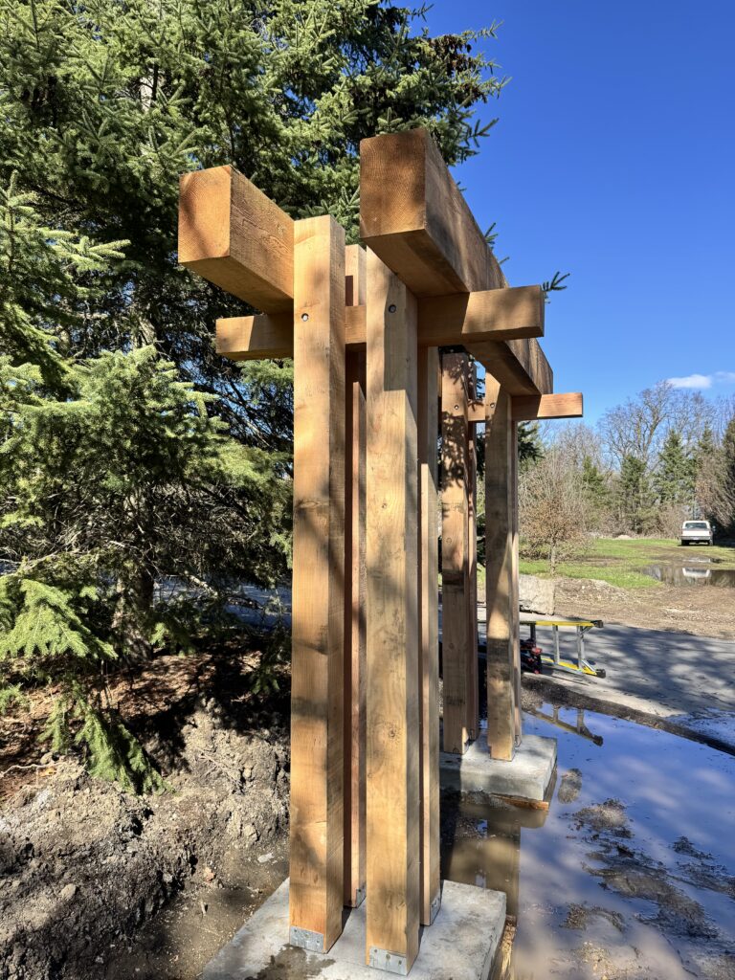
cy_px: 490
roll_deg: -1.4
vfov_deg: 71.6
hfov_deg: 56.8
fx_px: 679
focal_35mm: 24
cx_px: 368
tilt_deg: +2.0
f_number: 1.78
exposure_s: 1/2041
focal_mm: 6.76
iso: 80
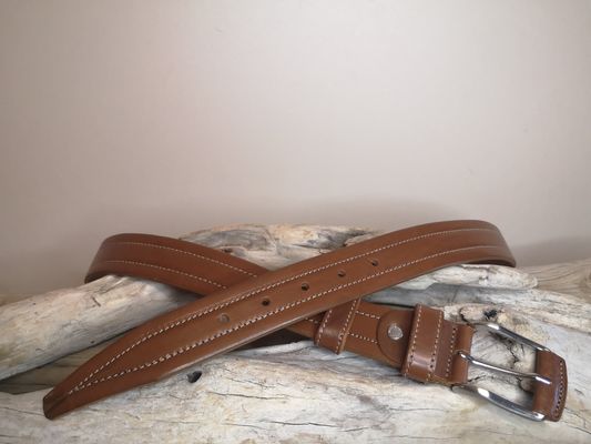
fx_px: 461
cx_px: 296
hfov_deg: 65.3
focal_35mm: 27
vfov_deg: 51.4
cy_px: 222
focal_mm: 3.95
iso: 500
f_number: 1.8
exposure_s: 1/25
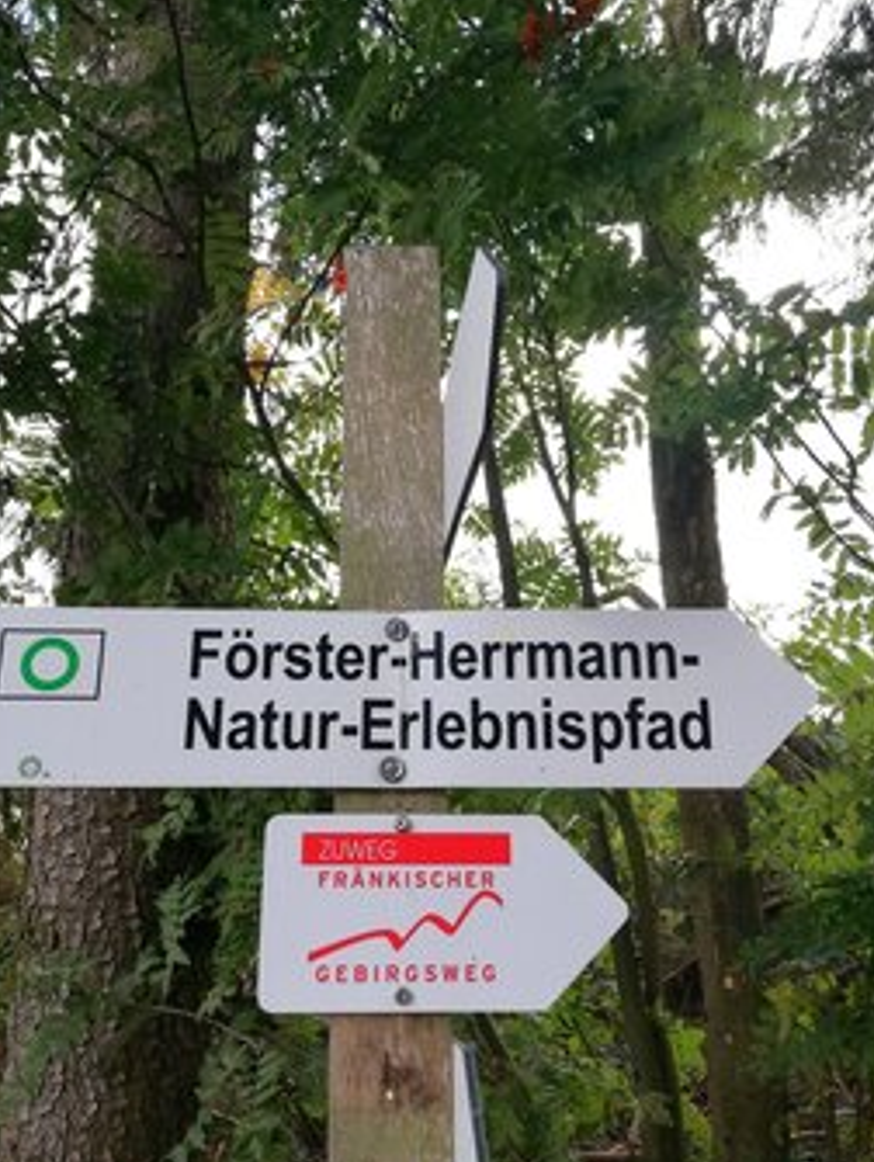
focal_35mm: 31
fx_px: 1042
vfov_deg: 58.3
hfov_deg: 45.5
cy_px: 572
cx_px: 423
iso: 50
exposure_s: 1/180
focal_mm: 3.81
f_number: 2.2
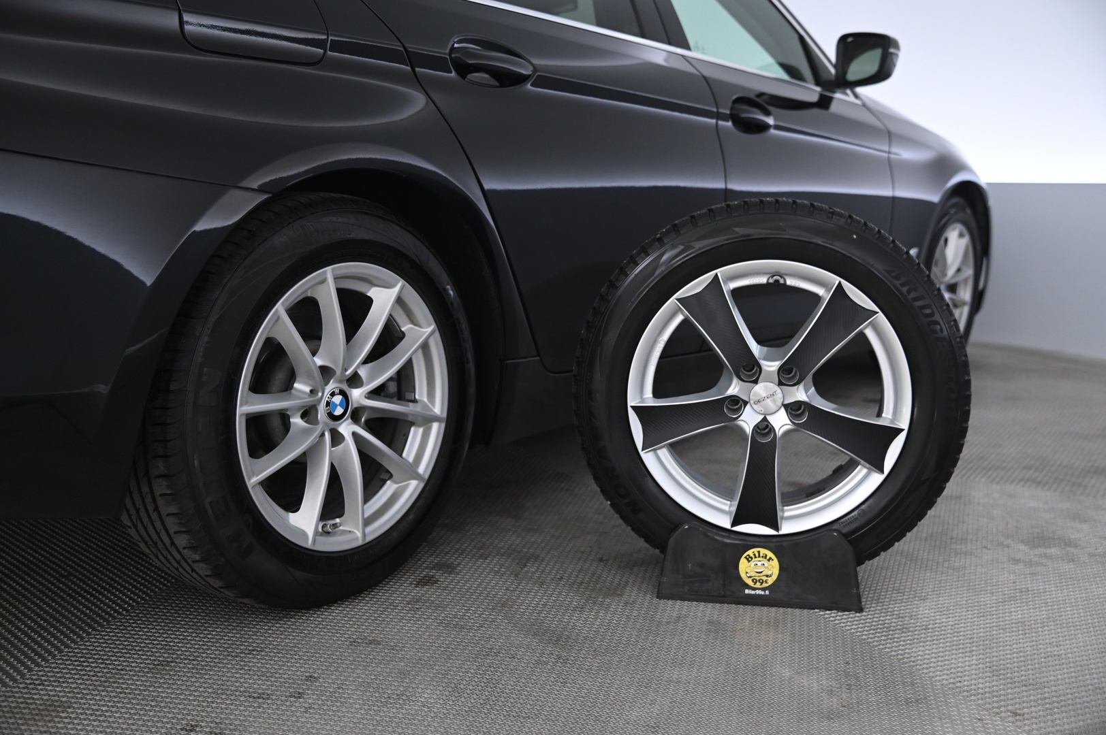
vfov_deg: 35.0
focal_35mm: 38
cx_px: 553
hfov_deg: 50.7
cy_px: 368
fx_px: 1166
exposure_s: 1/80
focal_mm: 38
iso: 2000
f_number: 4
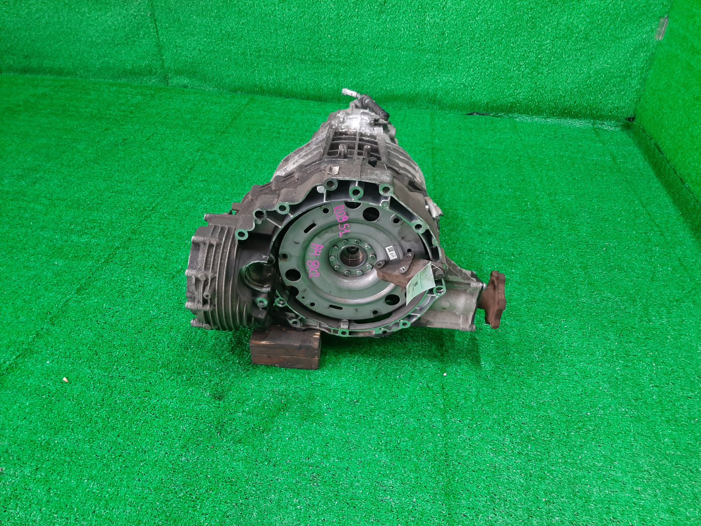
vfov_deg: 53.1
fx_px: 527
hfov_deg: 67.3
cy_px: 263
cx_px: 350
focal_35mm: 26
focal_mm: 3.93
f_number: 1.7
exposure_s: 1/50
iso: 119
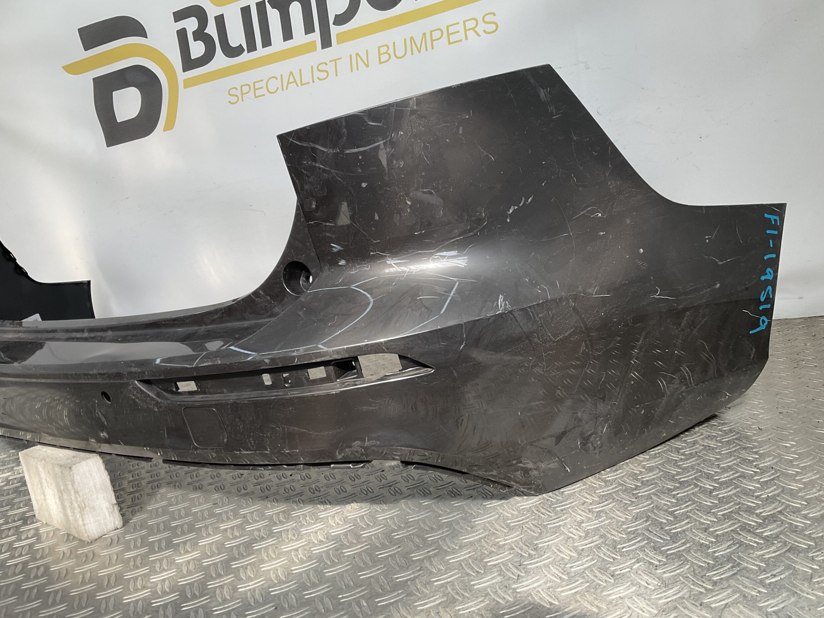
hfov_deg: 60.0
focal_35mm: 30
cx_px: 420
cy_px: 301
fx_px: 714
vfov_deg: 46.8
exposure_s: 1/276
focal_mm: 3
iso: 16
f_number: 1.8
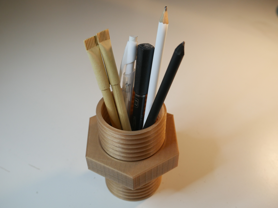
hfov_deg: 46.8
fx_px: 321
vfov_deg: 36.0
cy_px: 104
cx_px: 139
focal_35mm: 40
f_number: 4.5
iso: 800
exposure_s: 1/200
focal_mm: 20
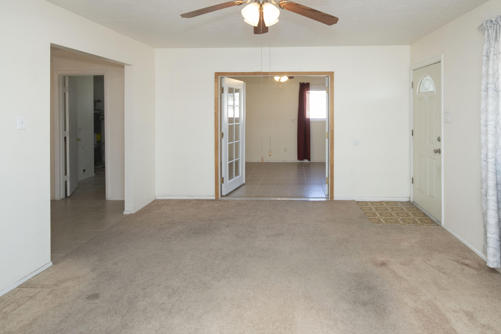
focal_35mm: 20
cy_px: 113
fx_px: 278
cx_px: 282
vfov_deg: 60.5
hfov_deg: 83.6
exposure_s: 1/80
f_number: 7.1
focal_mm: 10
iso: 800
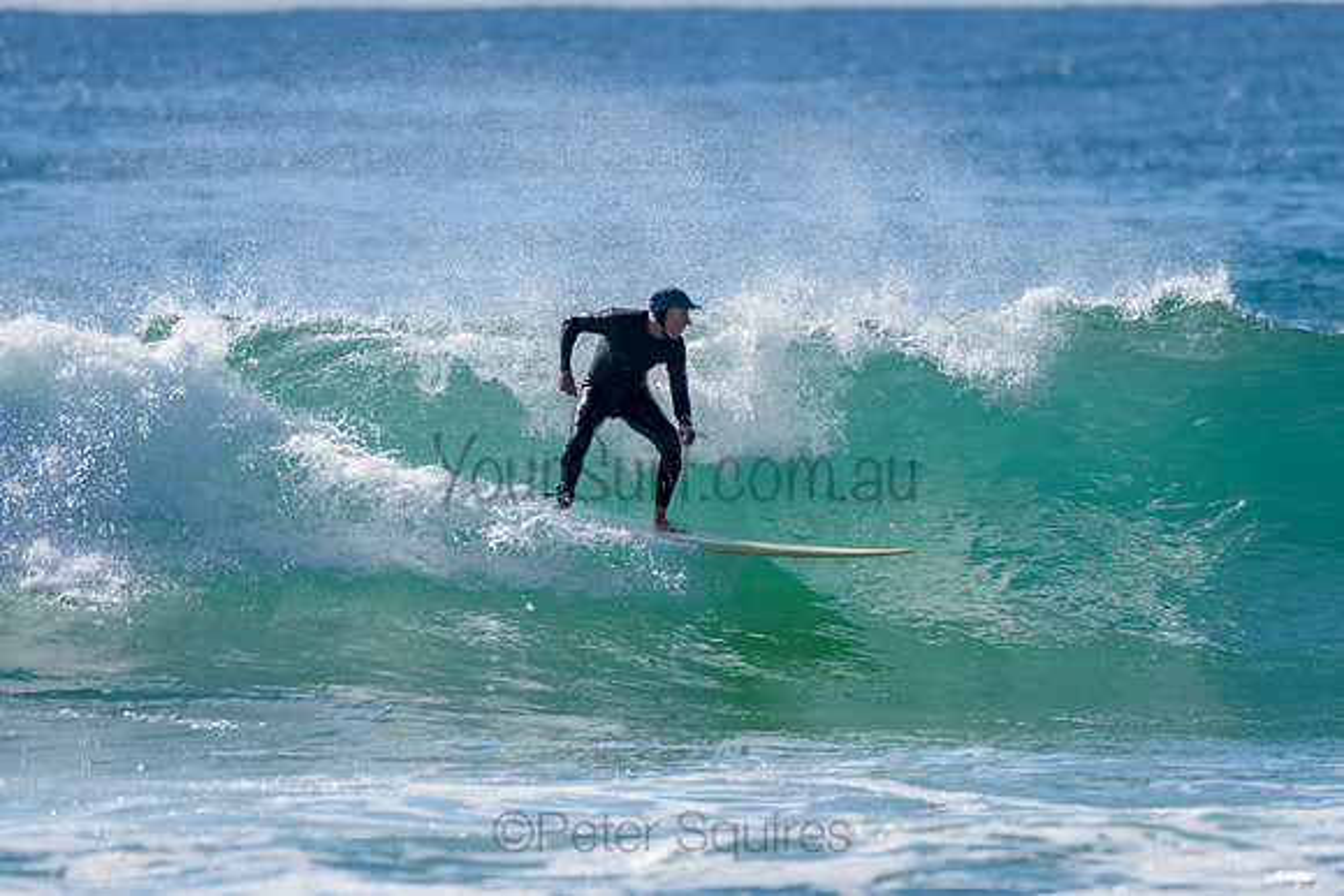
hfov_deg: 3.4
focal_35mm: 613
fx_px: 22892
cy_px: 434
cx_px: 709
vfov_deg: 2.2
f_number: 5.6
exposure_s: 1/2000
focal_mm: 500
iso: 140
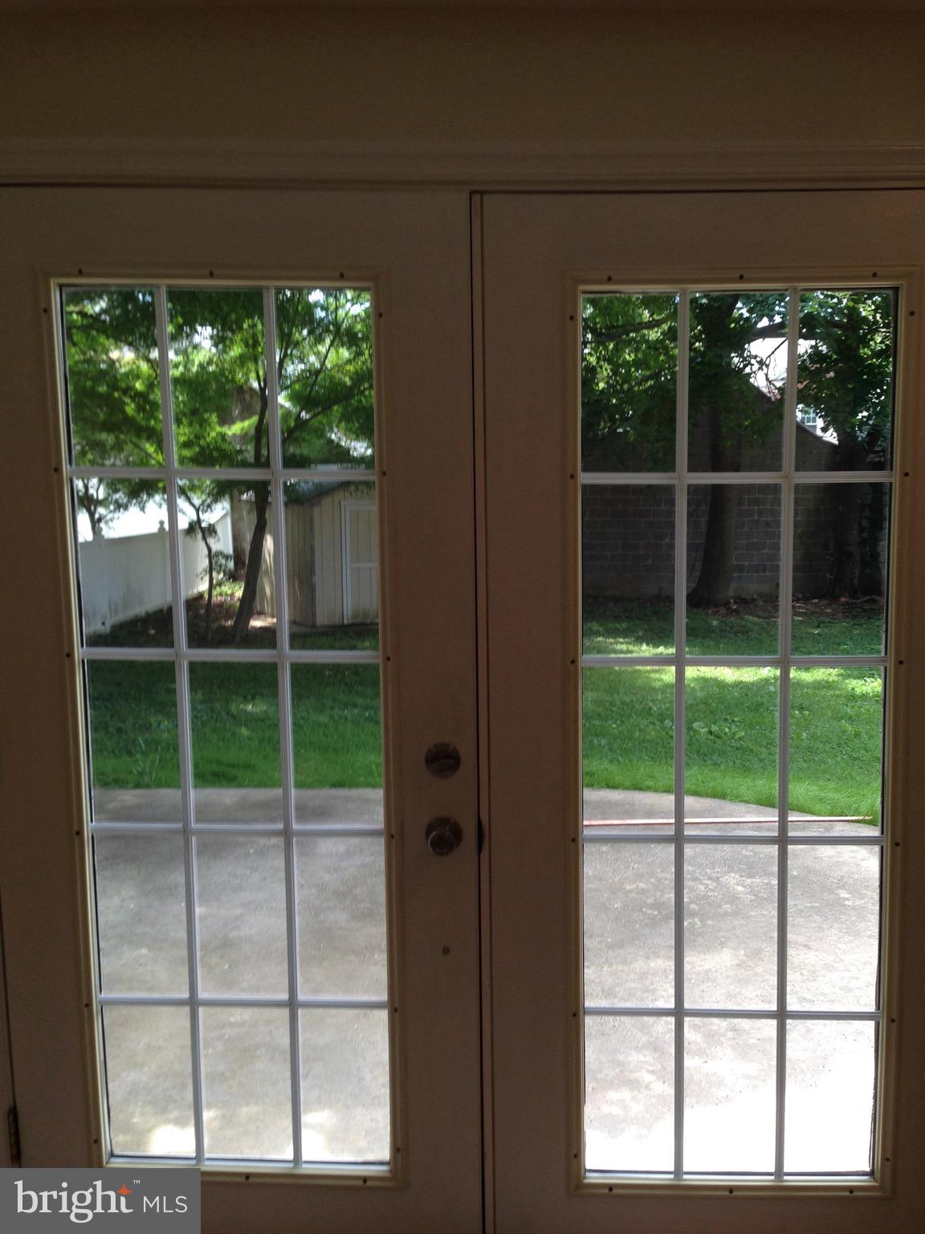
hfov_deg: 42.9
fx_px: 1176
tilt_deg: -2.5
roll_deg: -1.9
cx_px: 462
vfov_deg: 55.4
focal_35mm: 33
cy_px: 617
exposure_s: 1/120
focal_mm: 4.12
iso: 50
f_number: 2.4
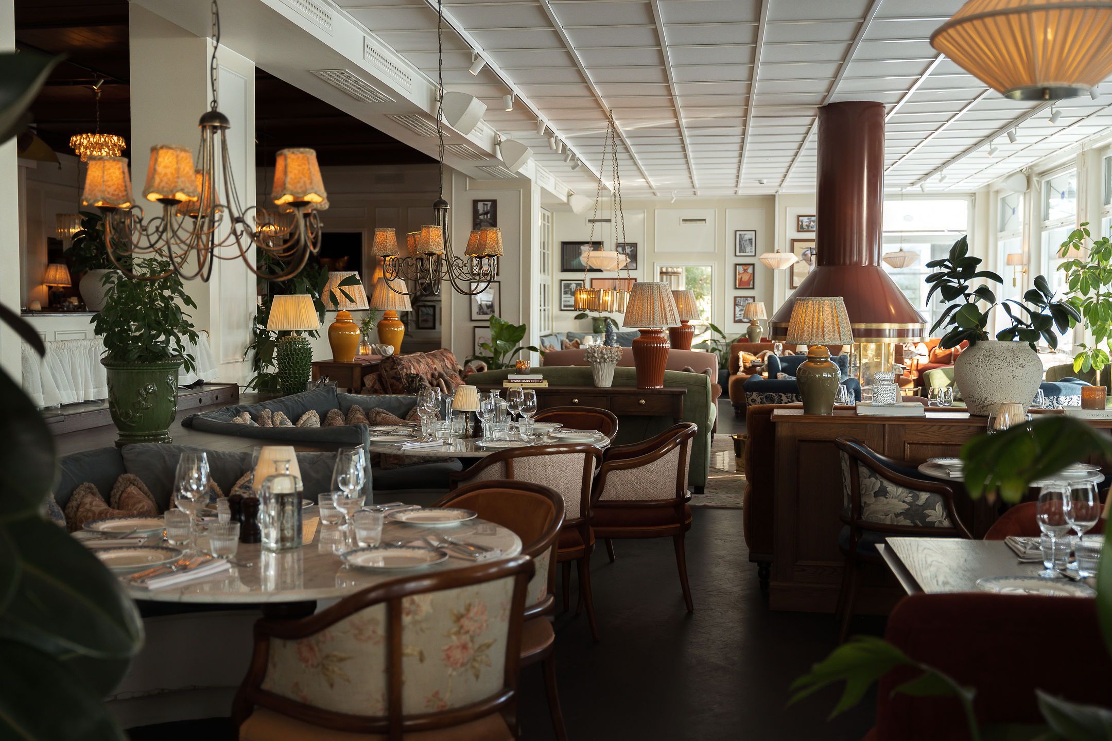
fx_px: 1221
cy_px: 370
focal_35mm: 40
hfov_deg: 49.0
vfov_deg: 33.8
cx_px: 556
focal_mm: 39.4
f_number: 2.8
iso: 500
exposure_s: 1/200
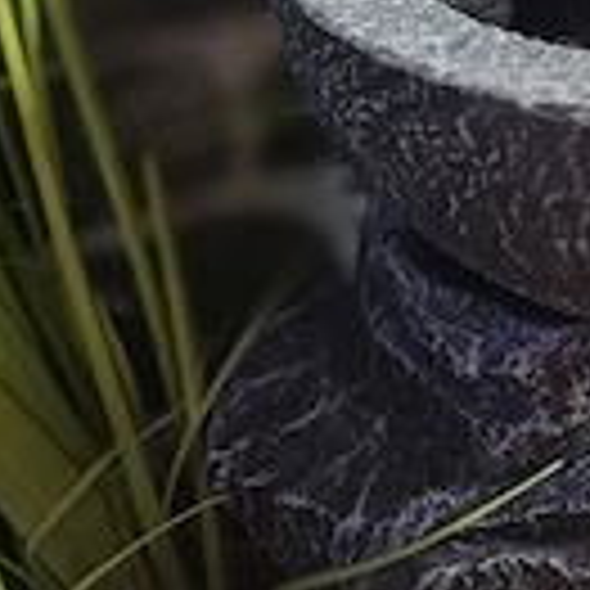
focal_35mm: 62
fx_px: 1196
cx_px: 595
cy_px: -198
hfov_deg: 26.2
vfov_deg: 24.0
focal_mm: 6.3
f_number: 1.7
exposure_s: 1/101
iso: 160
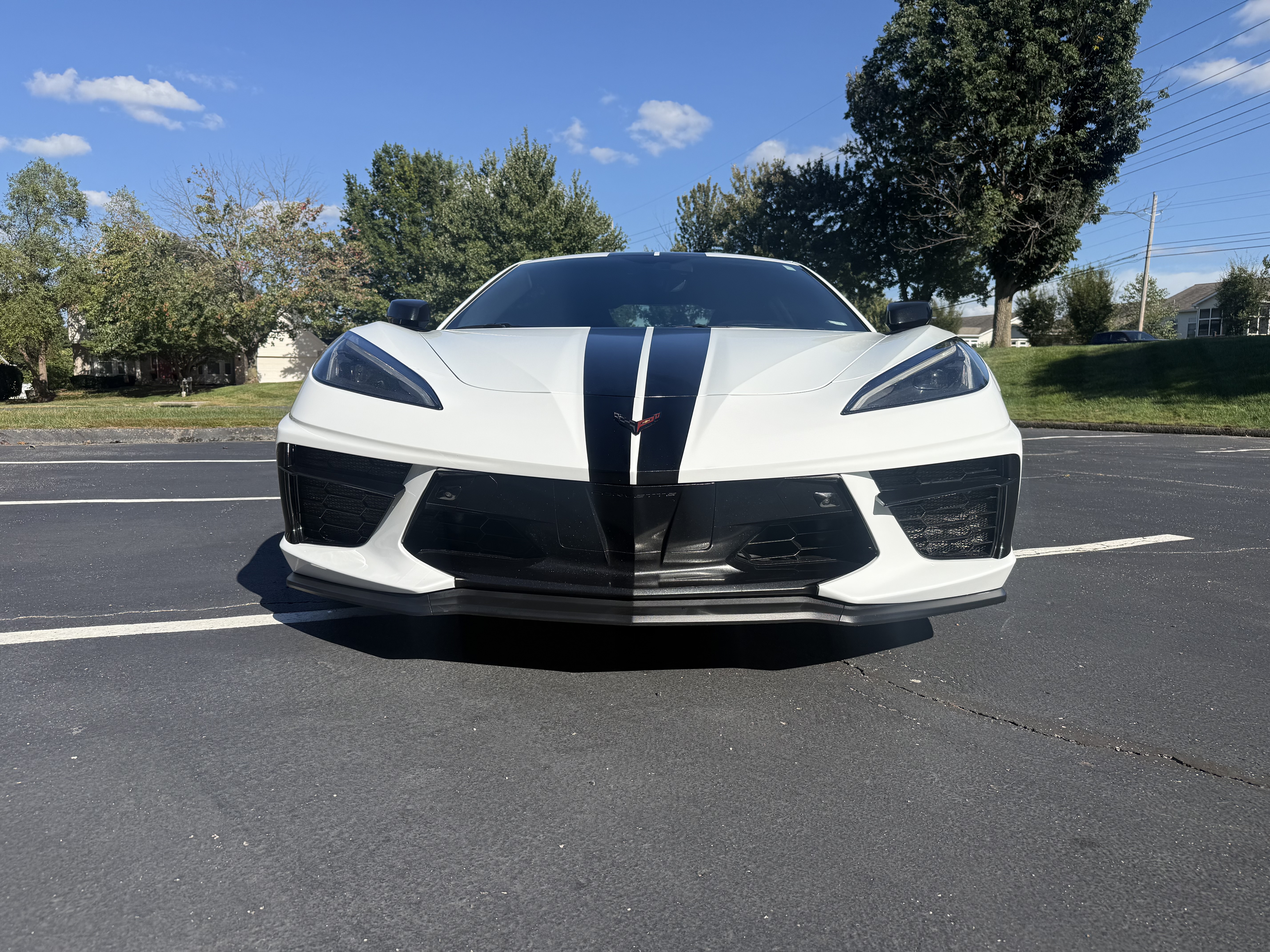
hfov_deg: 71.6
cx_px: 635
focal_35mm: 24
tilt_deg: -5.7
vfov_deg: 56.8
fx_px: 881
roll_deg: -1.5
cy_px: 476
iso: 80
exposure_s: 1/6173
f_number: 1.78
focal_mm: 6.76
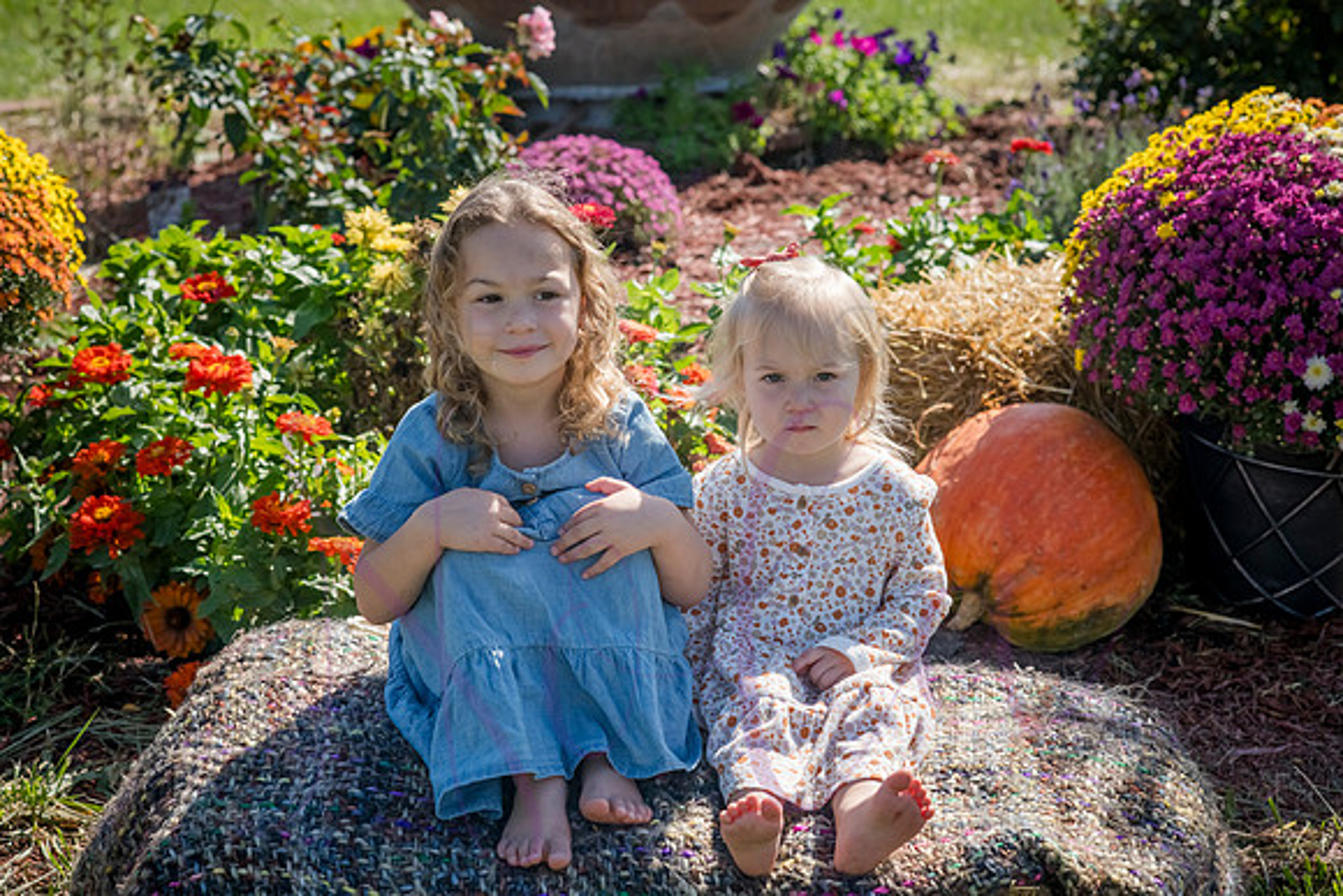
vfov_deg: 16.1
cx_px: 672
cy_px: 448
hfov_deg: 23.9
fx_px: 3172
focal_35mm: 85
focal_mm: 85
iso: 400
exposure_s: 1/1250
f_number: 7.1
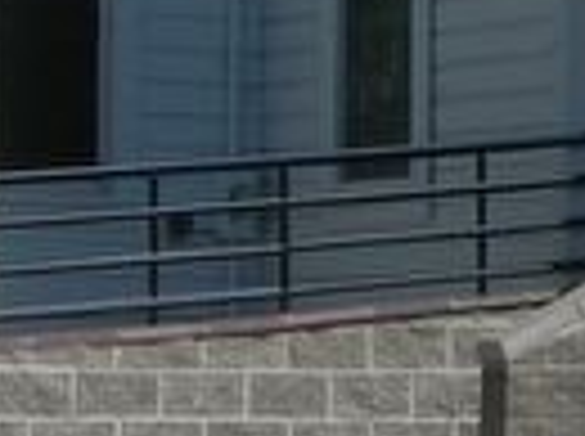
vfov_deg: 5.6
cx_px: 554
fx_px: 4268
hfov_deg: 7.8
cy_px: -661
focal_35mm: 253
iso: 50
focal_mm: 8.5
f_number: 4.9
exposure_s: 1/799
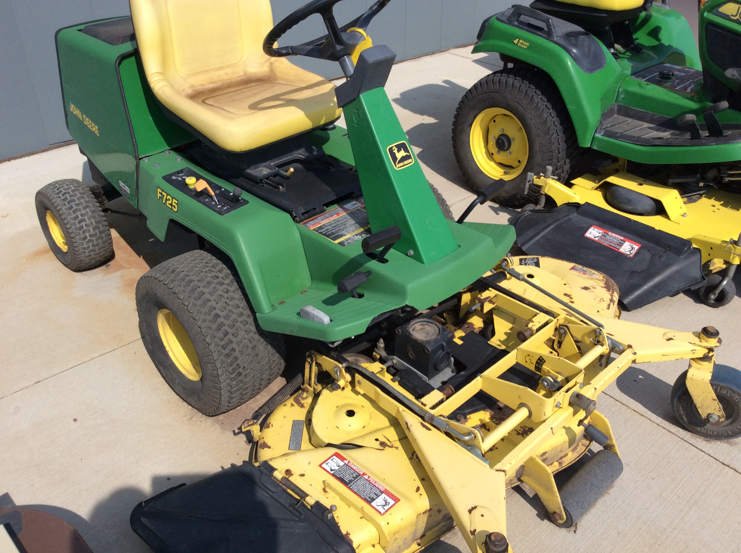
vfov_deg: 44.1
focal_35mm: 32
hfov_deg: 56.9
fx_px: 684
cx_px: 370
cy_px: 276
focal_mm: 3.3
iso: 32
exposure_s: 1/1362
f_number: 2.4
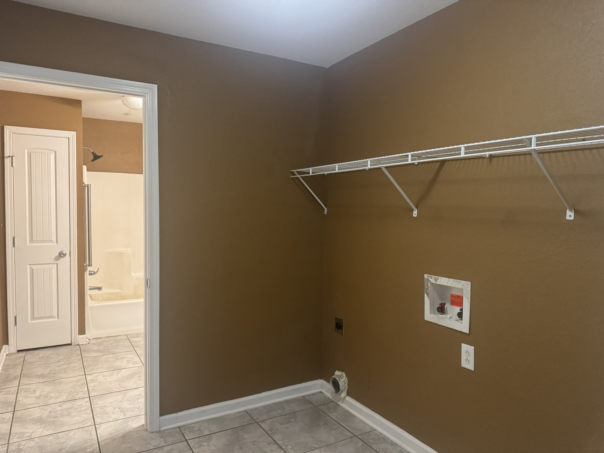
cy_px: 226
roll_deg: -0.6
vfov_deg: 56.8
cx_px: 302
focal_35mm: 24
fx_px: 419
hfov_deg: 71.6
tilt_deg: -2.8
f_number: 1.78
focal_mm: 6.76
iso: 800
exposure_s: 1/40
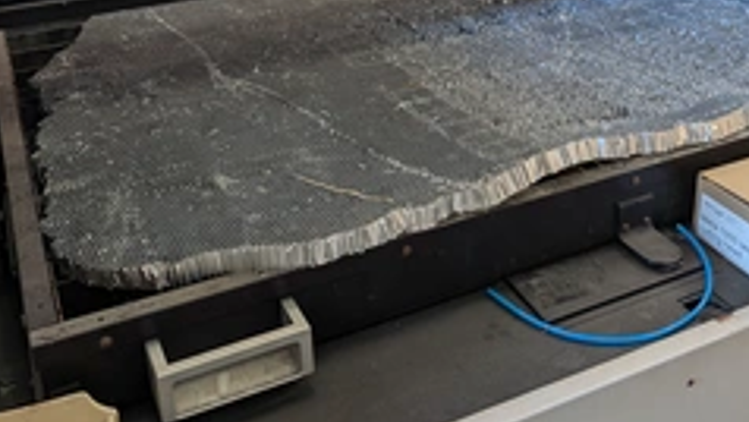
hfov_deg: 46.3
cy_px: 39
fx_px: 874
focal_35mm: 44
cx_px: 428
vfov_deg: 26.2
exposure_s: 1/88.2
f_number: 1.68
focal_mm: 6.9
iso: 201
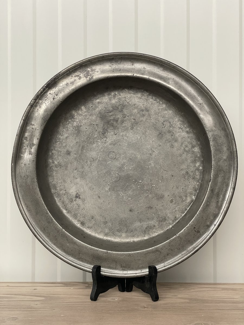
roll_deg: +0.5
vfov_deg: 36.8
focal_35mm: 52
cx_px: 122
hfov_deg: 28.0
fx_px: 489
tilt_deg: +2.8
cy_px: 162
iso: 200
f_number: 2
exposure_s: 1/99
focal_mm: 6
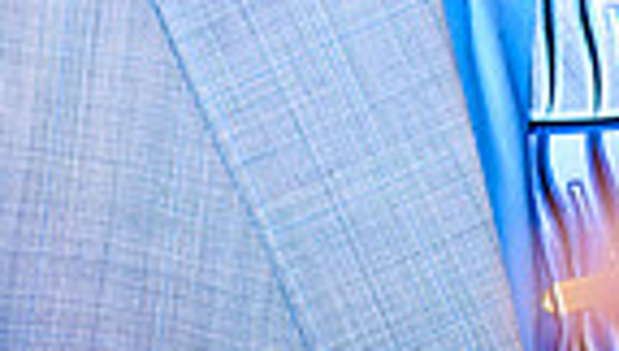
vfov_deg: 2.2
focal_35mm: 548
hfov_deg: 3.9
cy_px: -606
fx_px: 9010
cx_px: -57
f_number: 1.8
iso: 320
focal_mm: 105
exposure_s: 1/125
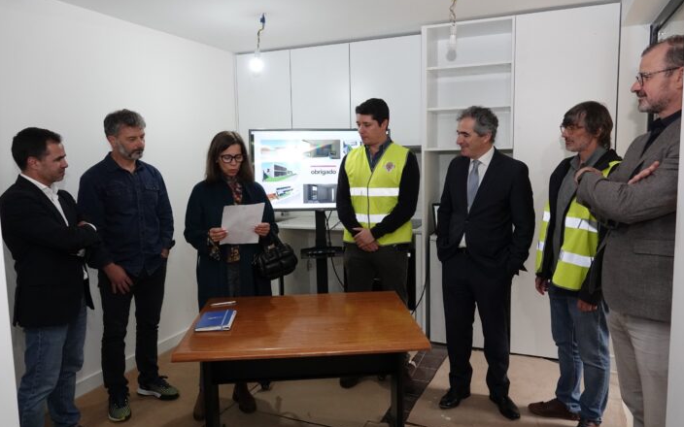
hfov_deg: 72.5
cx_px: 340
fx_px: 466
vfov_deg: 49.3
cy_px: 207
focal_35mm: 25
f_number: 2.4
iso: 1250
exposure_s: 1/200
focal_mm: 8.8
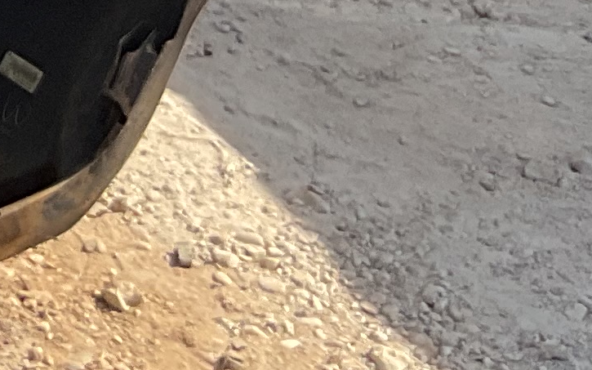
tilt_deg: -9.5
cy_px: -640
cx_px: -728
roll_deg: +1.4
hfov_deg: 10.8
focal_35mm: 171
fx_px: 2759
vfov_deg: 7.0
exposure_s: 1/1577
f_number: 1.8
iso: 16
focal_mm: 3
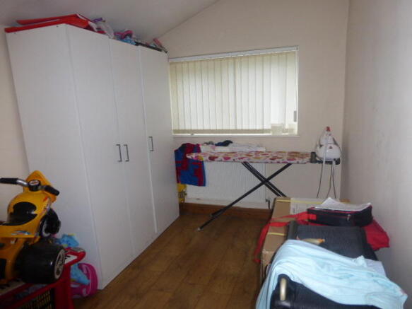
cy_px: 154
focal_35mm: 24
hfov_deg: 71.6
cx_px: 206
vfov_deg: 56.8
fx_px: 286
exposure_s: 1/80
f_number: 3.3
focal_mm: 4.3
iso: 100
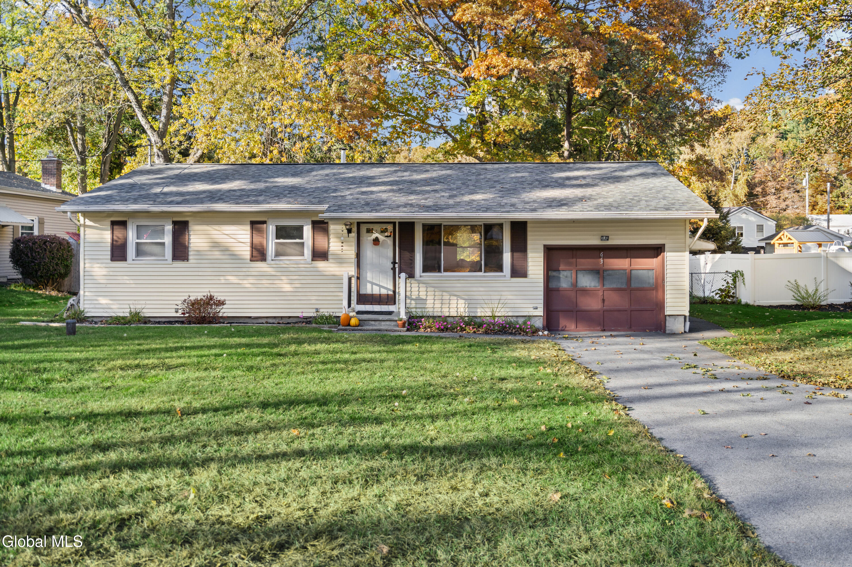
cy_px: 284
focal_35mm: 29
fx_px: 686
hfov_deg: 63.7
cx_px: 426
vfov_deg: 44.9
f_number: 4
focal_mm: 29
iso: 320
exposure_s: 1/320
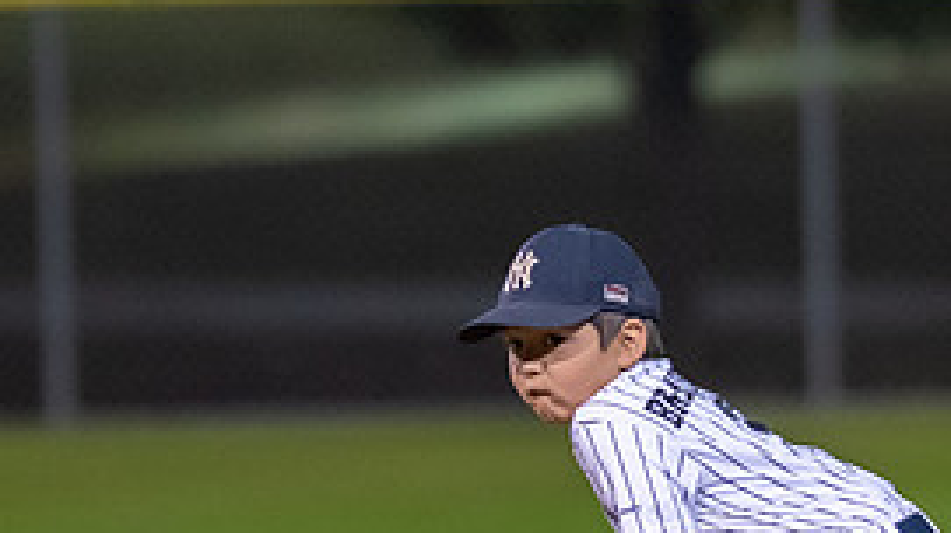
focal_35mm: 735
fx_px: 18522
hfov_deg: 2.9
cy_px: 608
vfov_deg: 1.6
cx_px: 627
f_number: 1.8
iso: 2500
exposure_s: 1/1000
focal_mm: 135
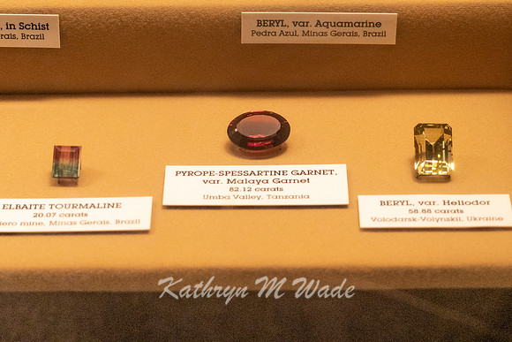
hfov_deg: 18.0
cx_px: 263
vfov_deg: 12.0
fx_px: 1618
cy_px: 118
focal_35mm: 114
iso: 4000
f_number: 5.6
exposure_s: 1/80
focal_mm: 87
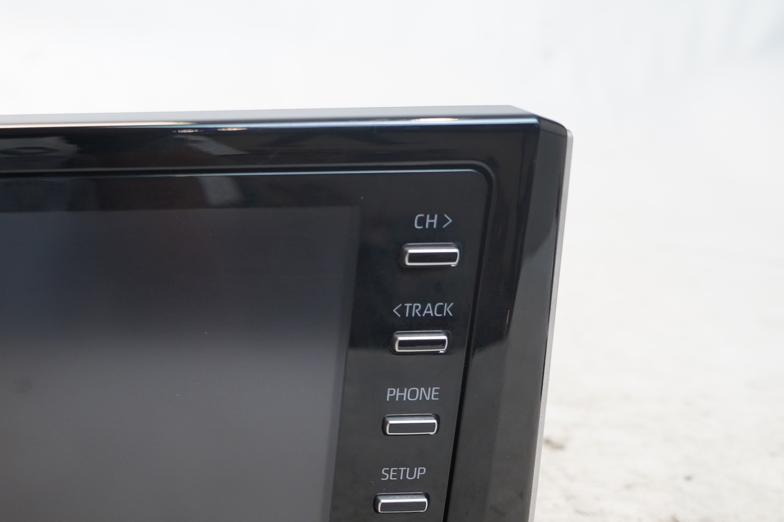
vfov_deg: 27.4
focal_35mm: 49
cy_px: 328
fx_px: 1066
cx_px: -15
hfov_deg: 36.0
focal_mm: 16
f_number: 4
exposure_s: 1/60
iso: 400
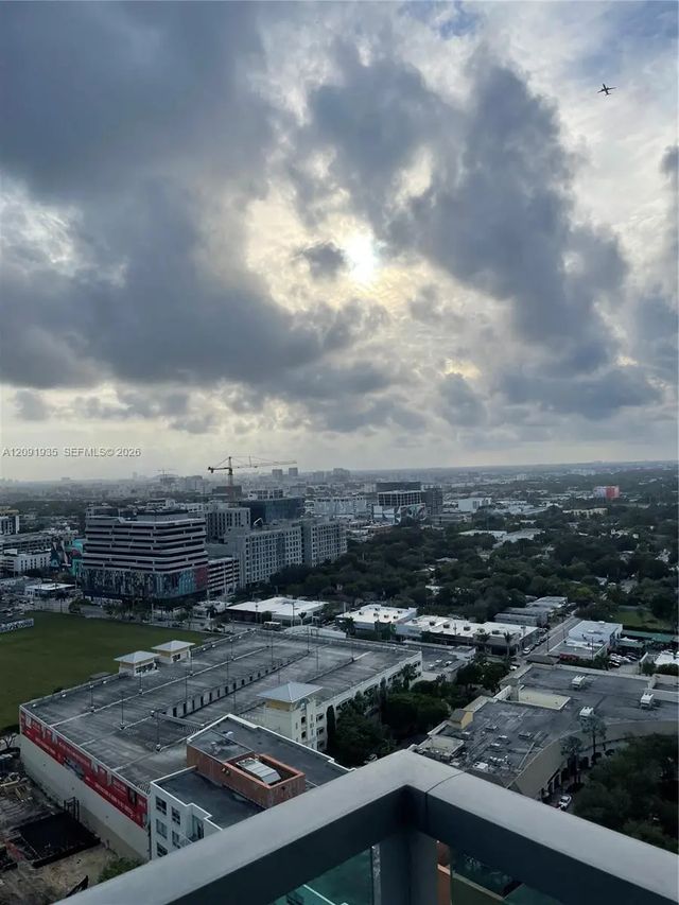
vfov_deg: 67.3
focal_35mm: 26
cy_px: 452
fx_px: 680
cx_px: 340
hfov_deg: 53.1
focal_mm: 4.2
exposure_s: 1/4132
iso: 32
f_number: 1.6
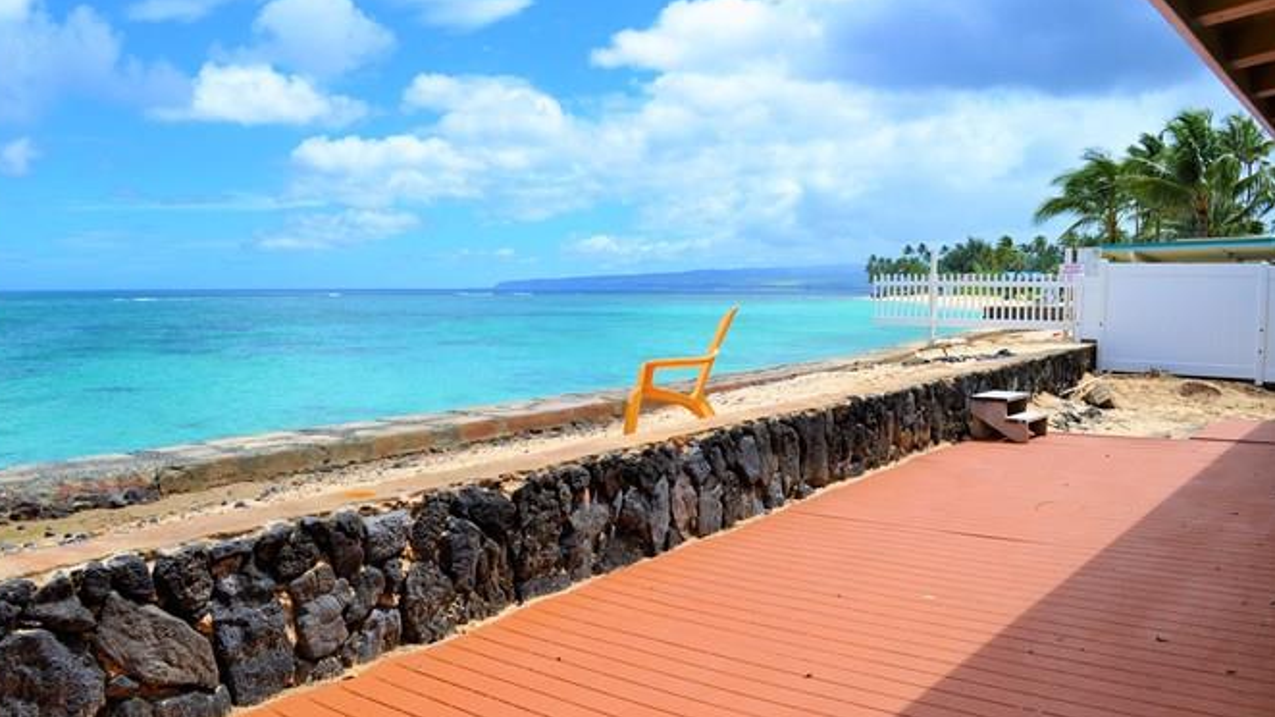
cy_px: 365
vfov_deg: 40.2
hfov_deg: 66.1
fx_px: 980
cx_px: 630
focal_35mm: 29
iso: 200
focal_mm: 18
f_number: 10
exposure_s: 1/400
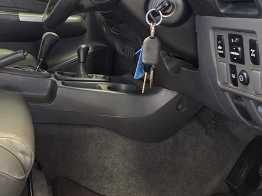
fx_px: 423
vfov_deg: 26.0
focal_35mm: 56
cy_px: 73
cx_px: 35
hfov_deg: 32.9
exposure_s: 1/100
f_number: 1.7
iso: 320
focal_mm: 6.25
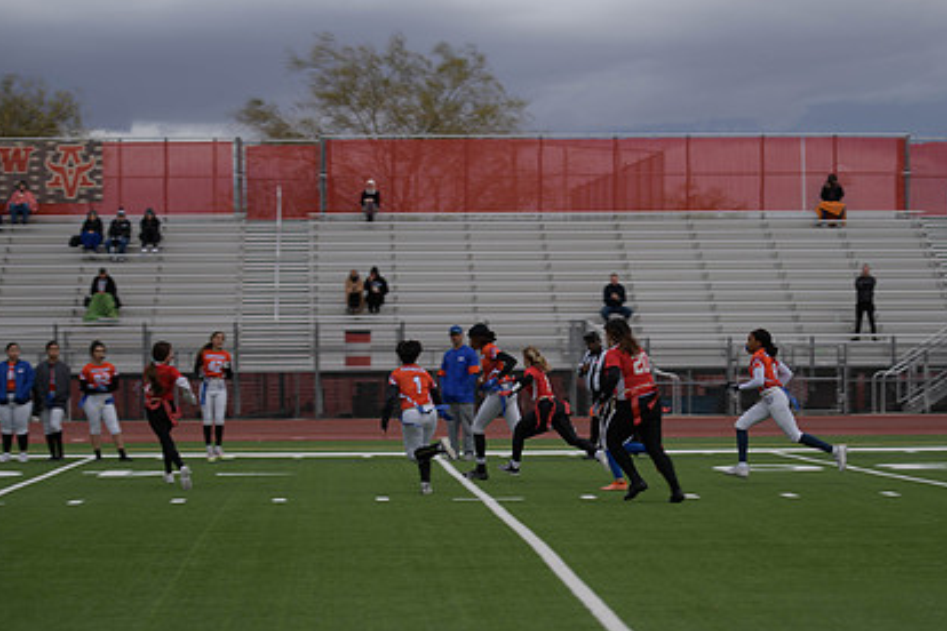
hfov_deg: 15.4
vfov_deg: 10.3
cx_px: 558
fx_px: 3498
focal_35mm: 133
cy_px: 346
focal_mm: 95
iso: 64
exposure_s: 1/200
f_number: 2.8
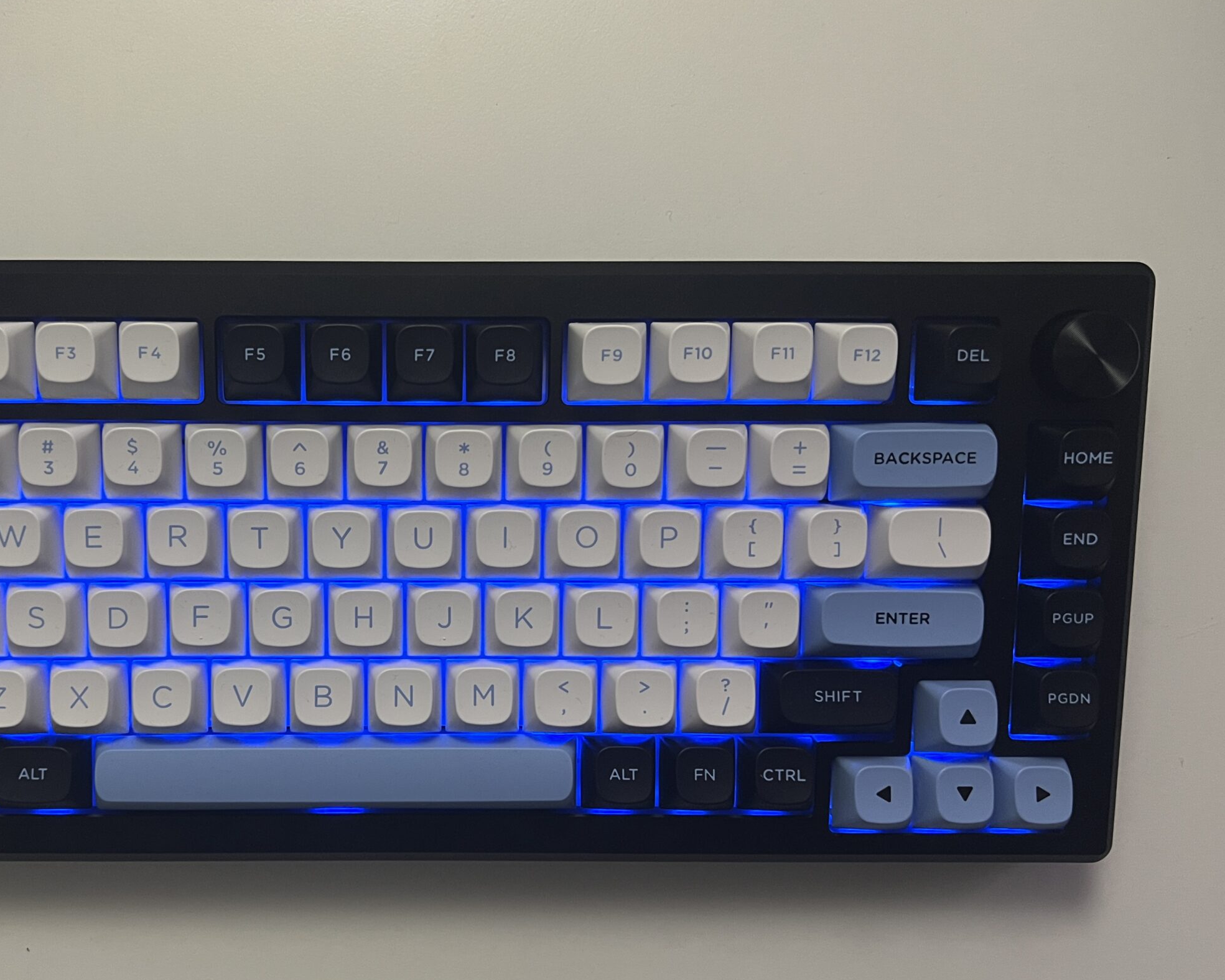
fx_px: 1196
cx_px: 434
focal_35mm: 33
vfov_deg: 44.4
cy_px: 570
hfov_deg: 53.4
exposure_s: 1/47
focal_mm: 5.7
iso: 500
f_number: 1.5
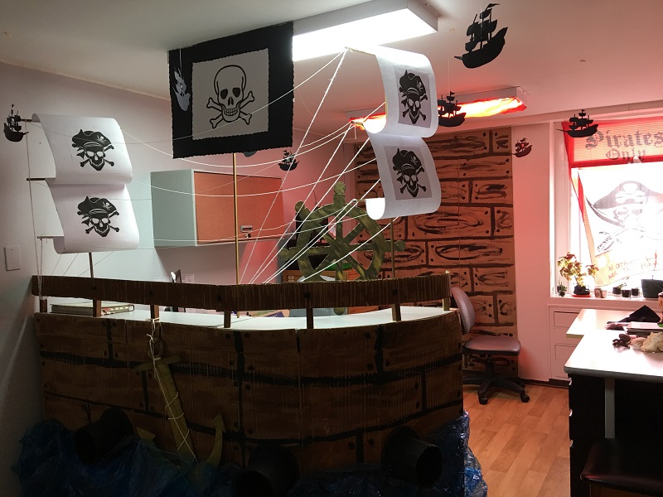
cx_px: 332
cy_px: 248
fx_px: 555
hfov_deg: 61.7
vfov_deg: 48.2
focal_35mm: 29
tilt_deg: -0.9
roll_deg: +0.9
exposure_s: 1/15
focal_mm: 4.15
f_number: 2.2
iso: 50
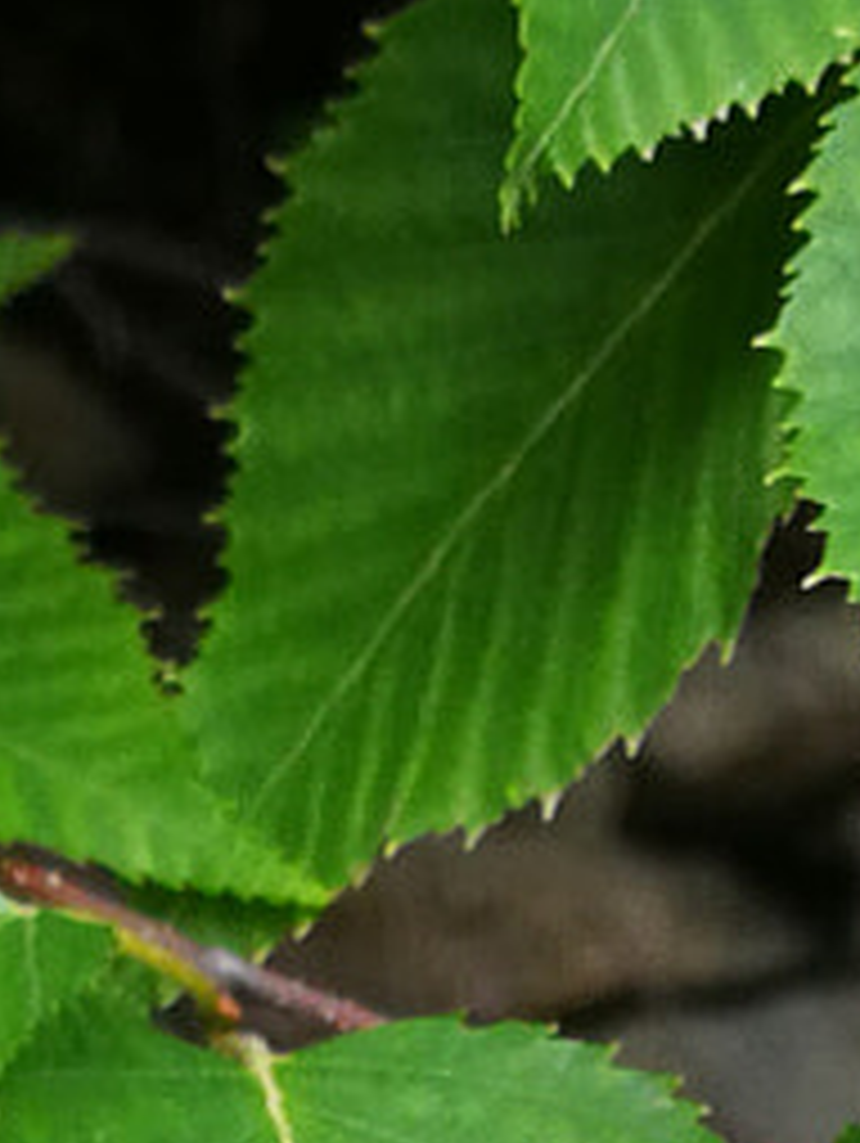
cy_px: 3483
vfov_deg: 9.2
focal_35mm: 170
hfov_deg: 8.7
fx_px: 5622
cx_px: 450
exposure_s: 1/50
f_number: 2.2
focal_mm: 3.95
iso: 64
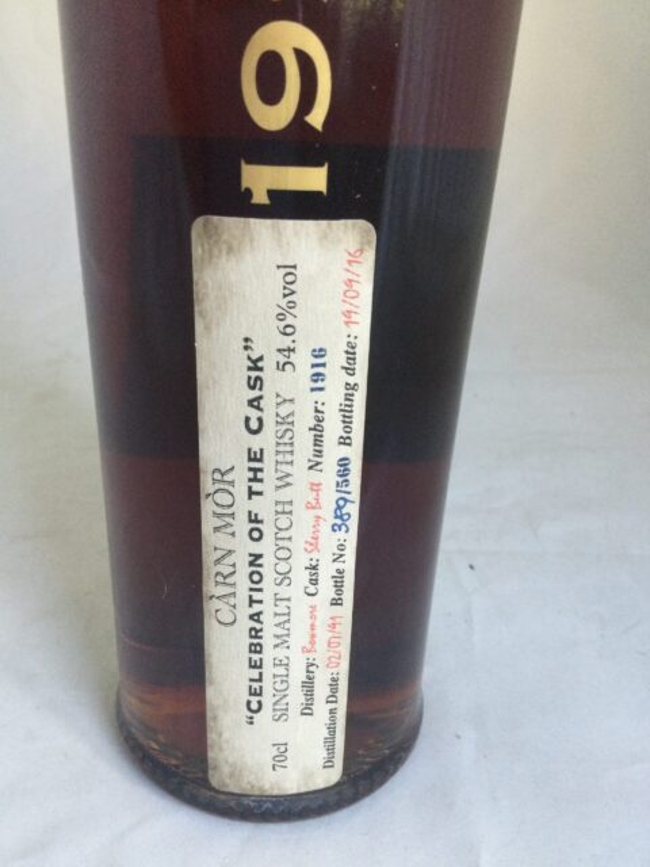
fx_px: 776
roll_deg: -2.1
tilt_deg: -23.6
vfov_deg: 58.4
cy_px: 434
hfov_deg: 45.4
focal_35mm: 31
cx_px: 325
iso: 125
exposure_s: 1/33
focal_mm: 3.3
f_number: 2.4
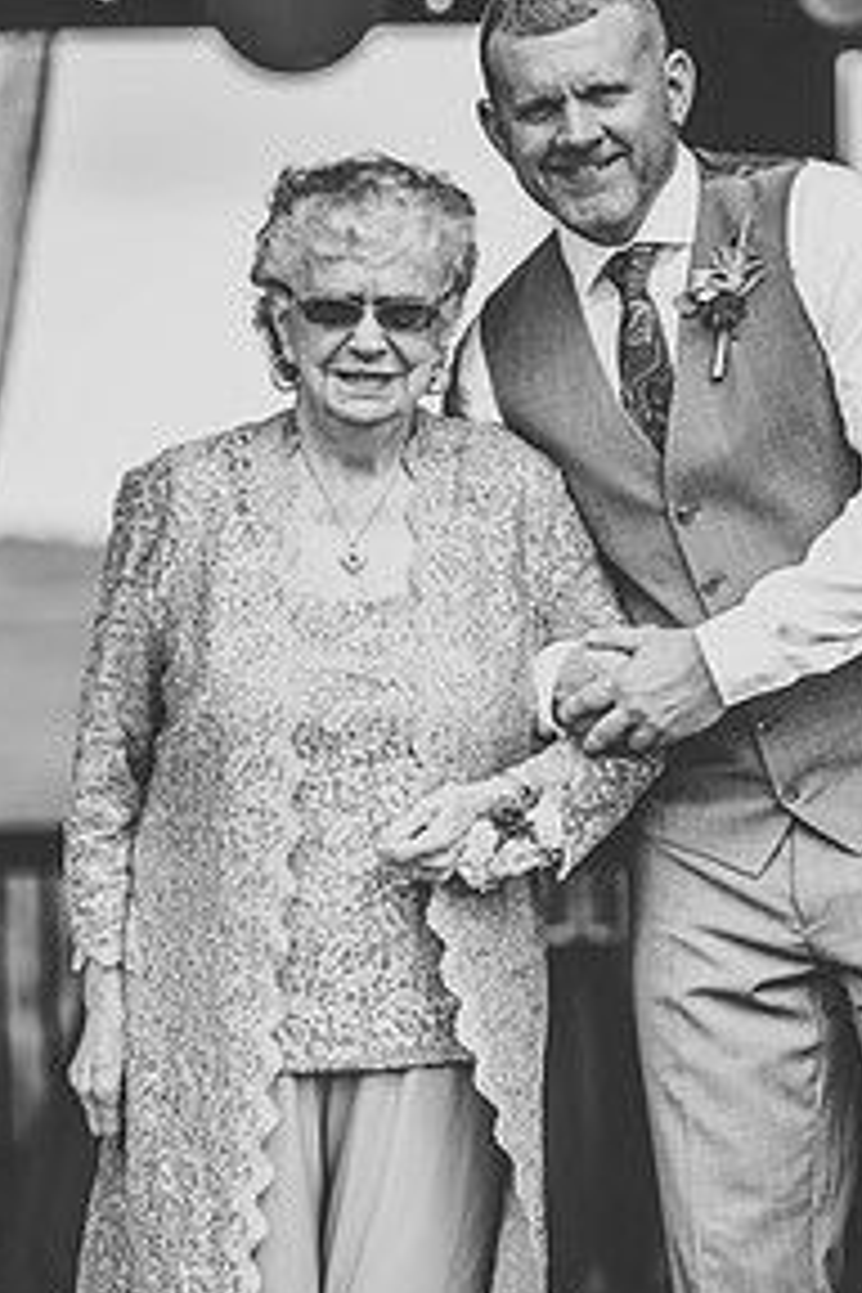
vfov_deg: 9.7
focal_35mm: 211
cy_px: 462
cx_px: 575
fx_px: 7578
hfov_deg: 6.5
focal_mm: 135
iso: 320
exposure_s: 1/4000
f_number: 2.8
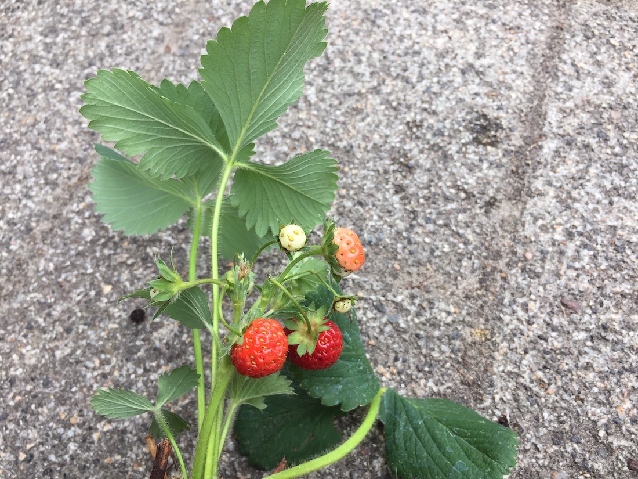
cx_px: 319
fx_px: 534
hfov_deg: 61.7
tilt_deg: -64.6
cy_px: 240
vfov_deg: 48.2
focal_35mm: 29
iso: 32
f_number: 2.2
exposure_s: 1/299
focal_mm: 4.15
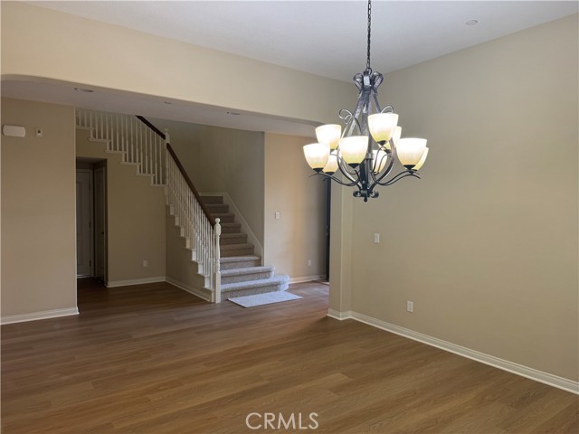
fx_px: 401
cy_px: 217
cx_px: 290
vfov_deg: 56.8
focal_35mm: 24
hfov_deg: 71.6
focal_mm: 6.76
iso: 125
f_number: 1.78
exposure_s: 1/60
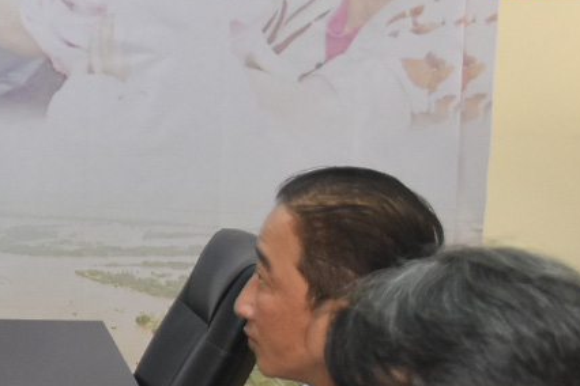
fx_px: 2479
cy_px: 217
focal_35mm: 154
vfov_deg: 8.9
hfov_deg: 12.6
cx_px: -325
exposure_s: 1/125
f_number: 4
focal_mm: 27
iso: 900
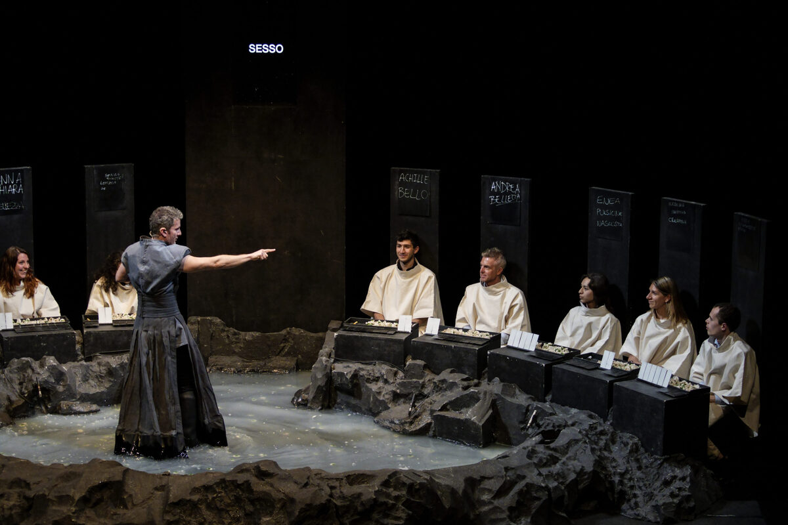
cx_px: 394
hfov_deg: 22.9
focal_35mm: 89
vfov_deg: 15.4
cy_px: 262
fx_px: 1948
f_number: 4.5
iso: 4000
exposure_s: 1/160
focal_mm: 89
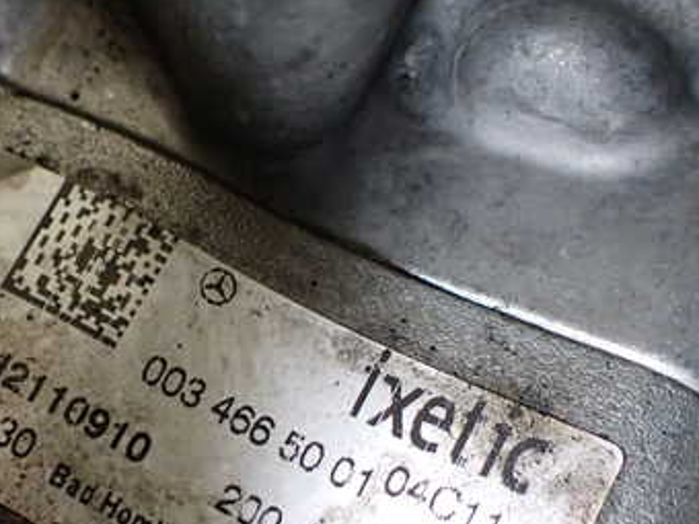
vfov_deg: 27.2
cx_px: 183
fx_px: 1070
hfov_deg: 35.4
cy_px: 376
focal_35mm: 53
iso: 800
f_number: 2.3
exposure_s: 1/40
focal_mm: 5.4
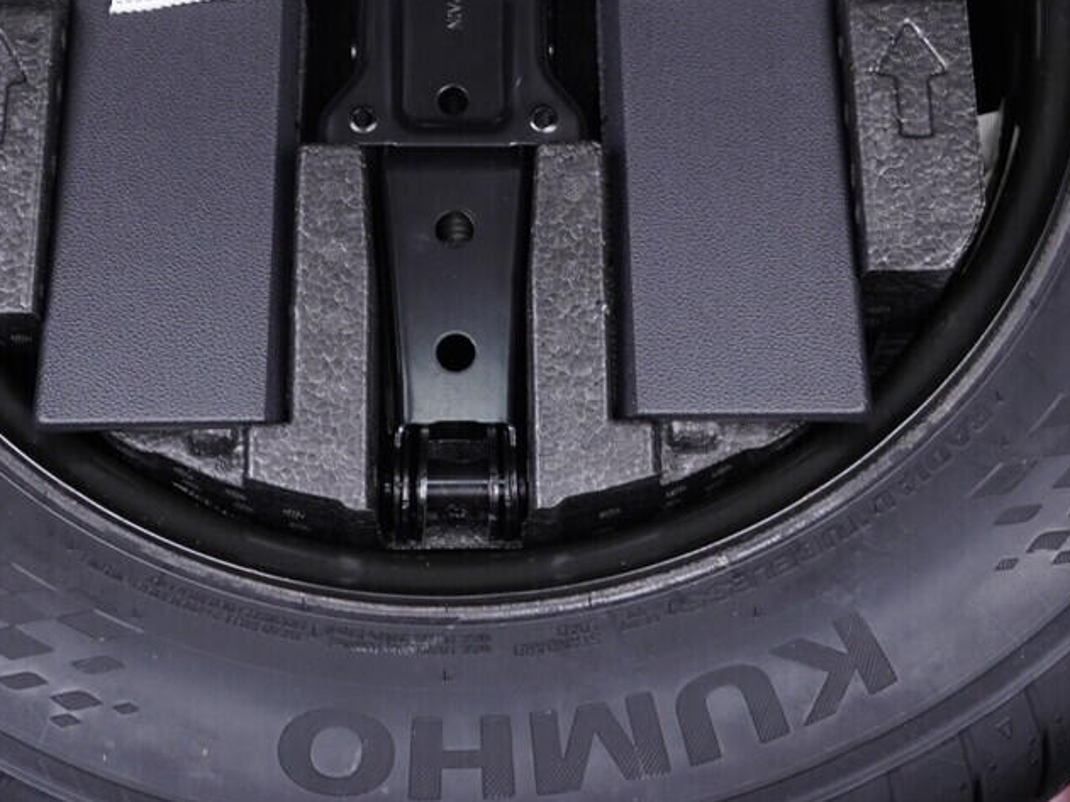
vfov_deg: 18.3
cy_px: 75
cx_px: 443
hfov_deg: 24.7
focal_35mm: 79
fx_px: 2441
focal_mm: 24
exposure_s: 1/40
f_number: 2.8
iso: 400
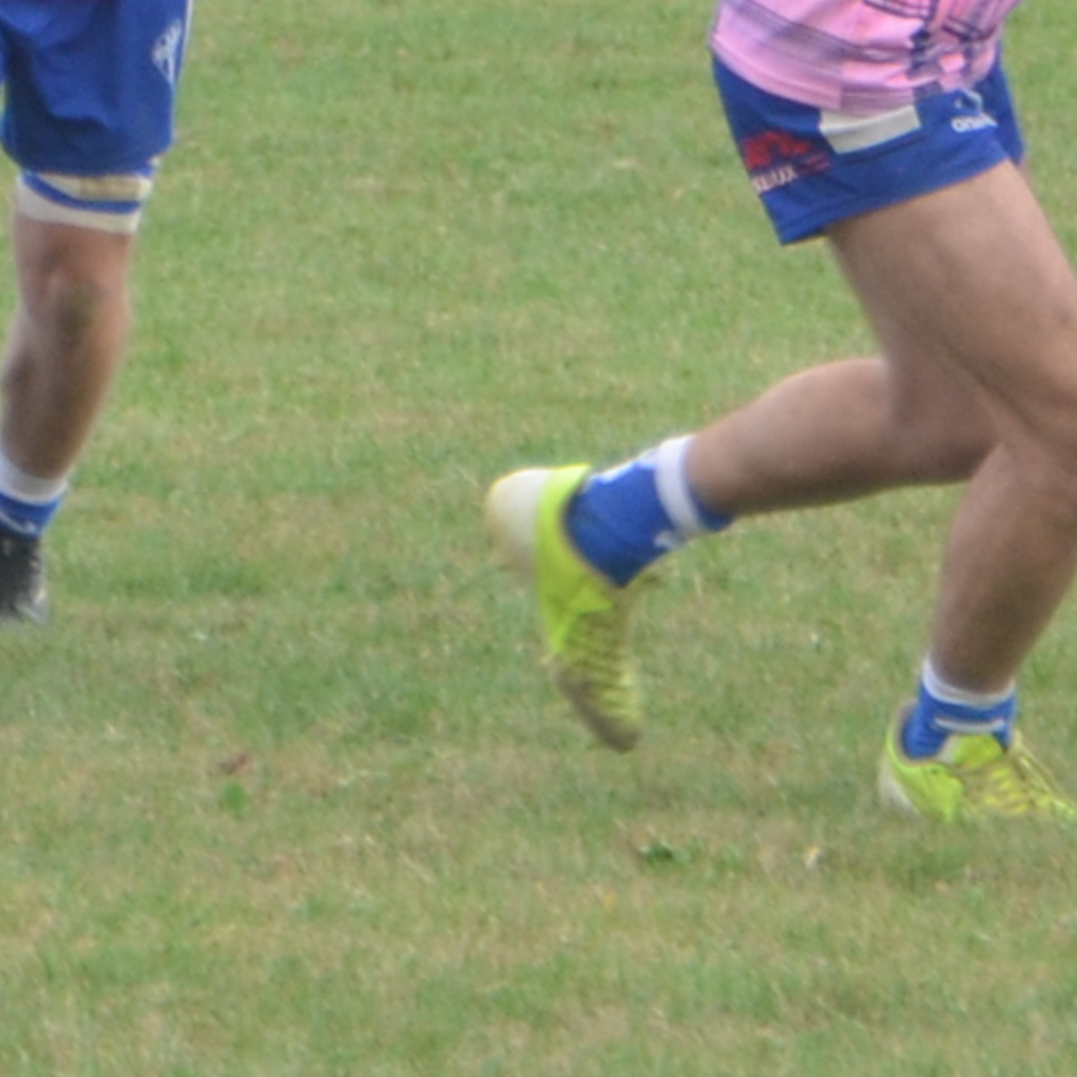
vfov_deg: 1.5
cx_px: 136
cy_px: -882
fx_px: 41357
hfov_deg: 1.5
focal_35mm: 1175
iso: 450
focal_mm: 135
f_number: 6
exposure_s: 1/250
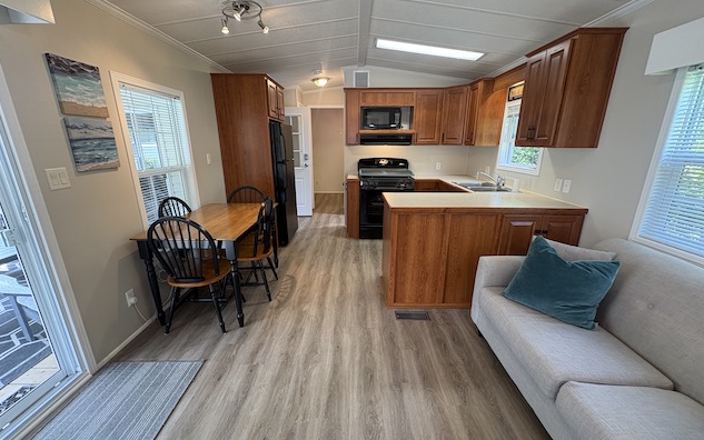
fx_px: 288
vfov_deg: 74.8
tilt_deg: -15.2
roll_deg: +0.6
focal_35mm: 15
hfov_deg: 101.4
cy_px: 227
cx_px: 350
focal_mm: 2.22
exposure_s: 1/60
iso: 200
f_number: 2.2
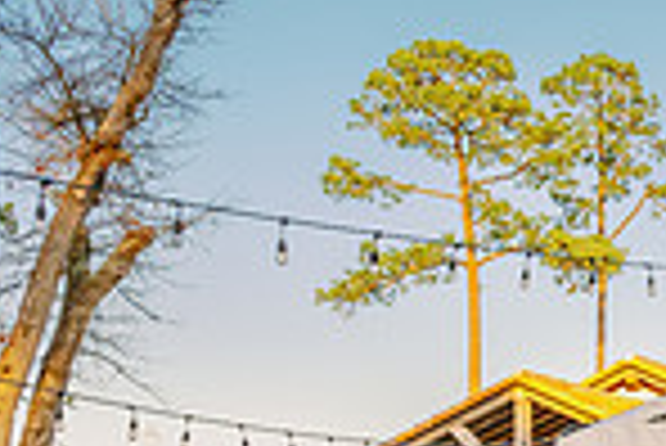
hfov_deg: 20.1
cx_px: 837
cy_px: 421
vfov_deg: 14.4
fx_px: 1741
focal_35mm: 94
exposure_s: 1/1000
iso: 640
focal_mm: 24
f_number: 5
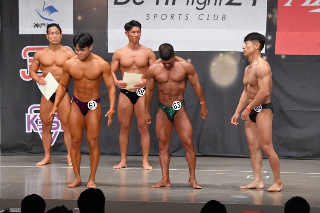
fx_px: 1546
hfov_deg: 11.8
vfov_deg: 7.9
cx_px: 160
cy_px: 106
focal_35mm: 174
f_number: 5.6
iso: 6400
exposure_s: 1/400
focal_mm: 116
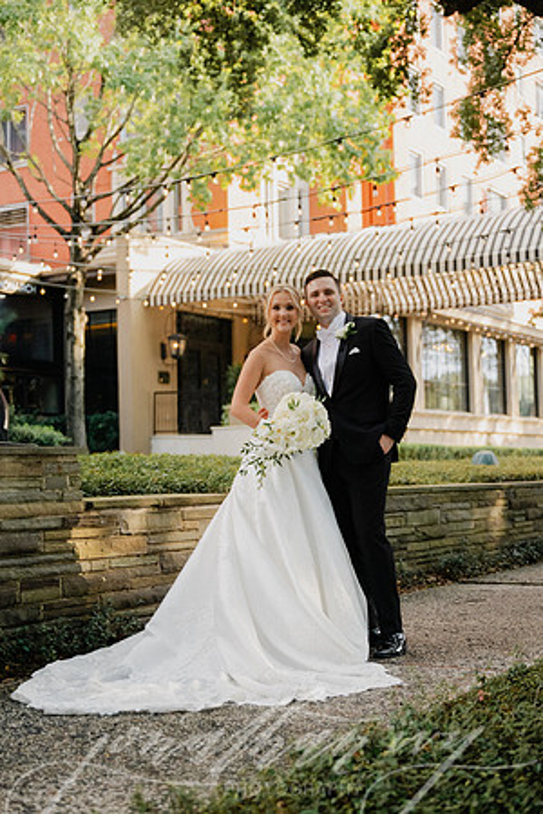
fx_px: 1176
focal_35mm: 52
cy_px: 407
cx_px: 272
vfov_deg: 38.2
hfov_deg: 26.0
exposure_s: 1/4000
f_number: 2.8
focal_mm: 52
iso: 2500
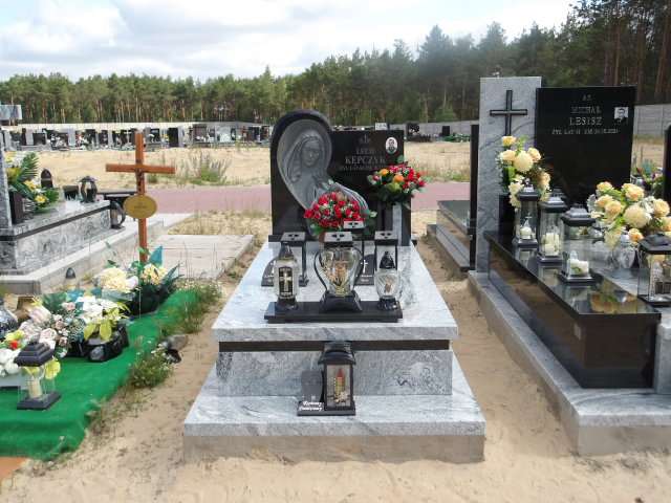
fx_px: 659
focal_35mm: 34
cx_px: 336
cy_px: 252
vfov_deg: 41.8
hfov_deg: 54.0
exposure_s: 1/470
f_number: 3.3
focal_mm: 6.1
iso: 100
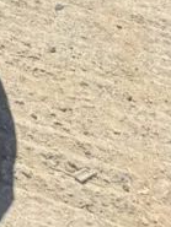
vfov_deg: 9.0
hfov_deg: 6.9
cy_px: -456
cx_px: -456
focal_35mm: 177
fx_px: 1164
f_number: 1.78
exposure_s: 1/4975
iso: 100
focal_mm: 6.76
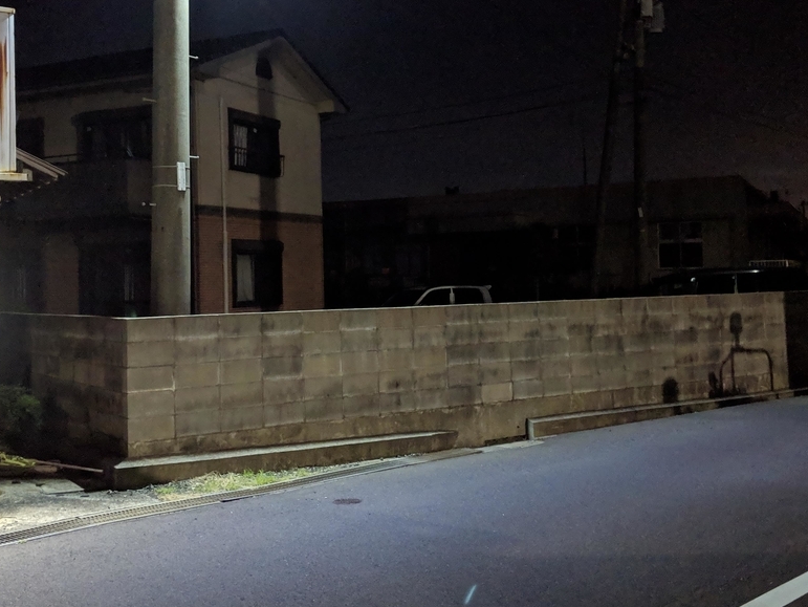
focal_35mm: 42
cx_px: 370
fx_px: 981
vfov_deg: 34.3
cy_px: 250
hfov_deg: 44.7
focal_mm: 4.44
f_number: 1.8
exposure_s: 1/7.5
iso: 789
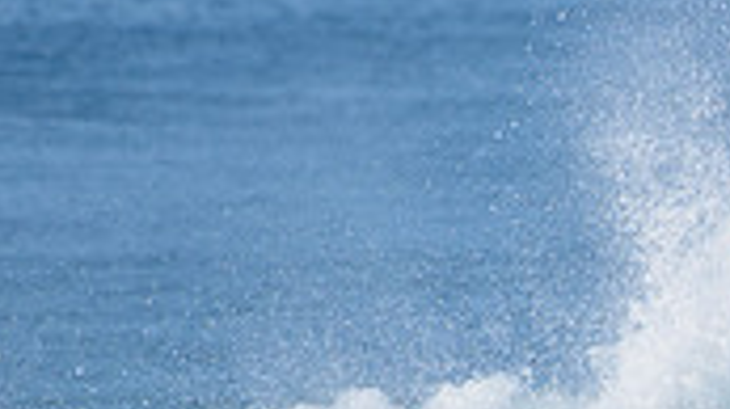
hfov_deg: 1.2
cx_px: 1038
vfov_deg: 0.7
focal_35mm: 1758
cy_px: 605
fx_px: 34003
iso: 280
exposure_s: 1/2500
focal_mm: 500
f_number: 5.6
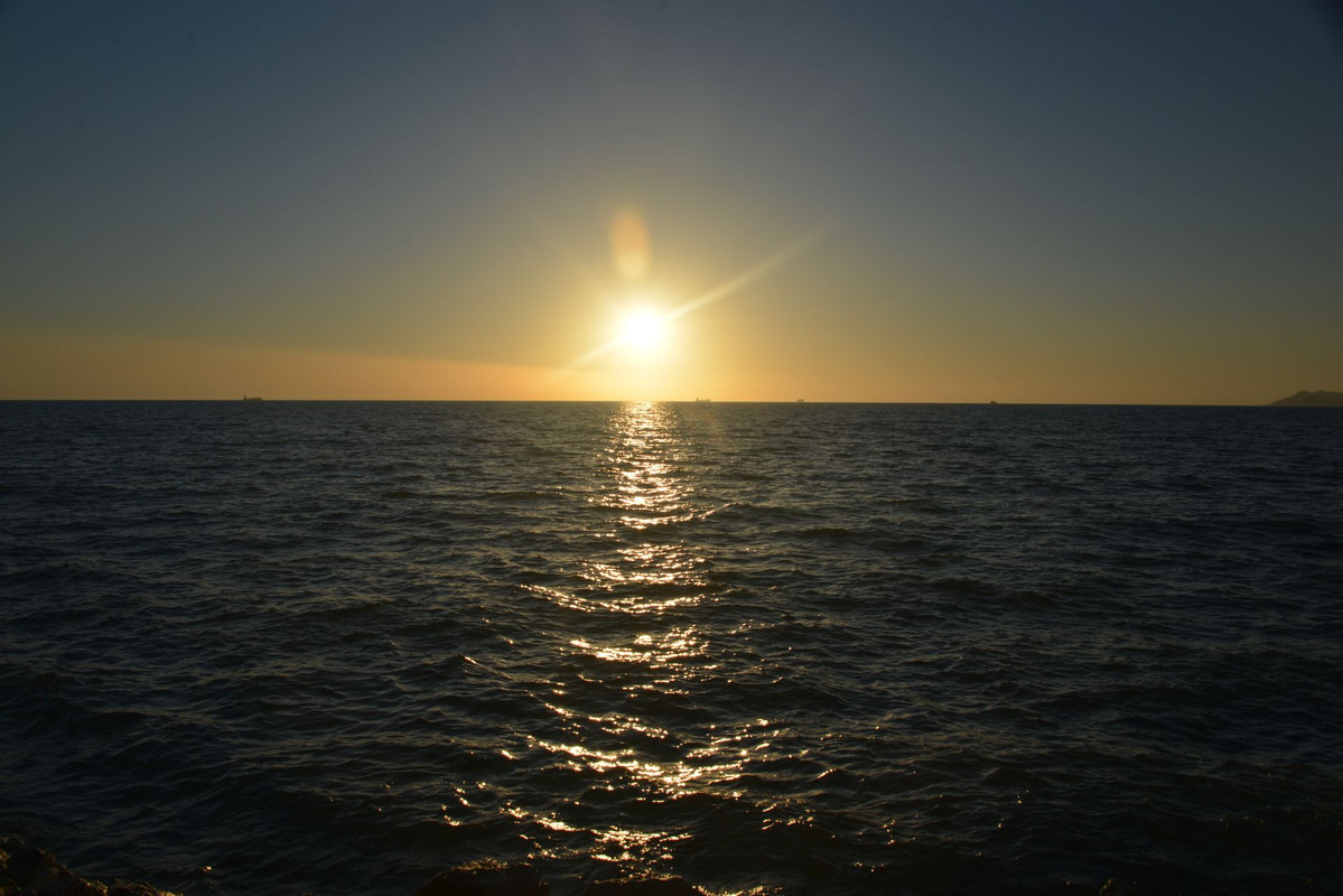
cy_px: 448
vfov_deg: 46.4
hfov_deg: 65.5
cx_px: 672
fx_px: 1045
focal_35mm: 28
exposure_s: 1/320
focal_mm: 28
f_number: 9
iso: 100
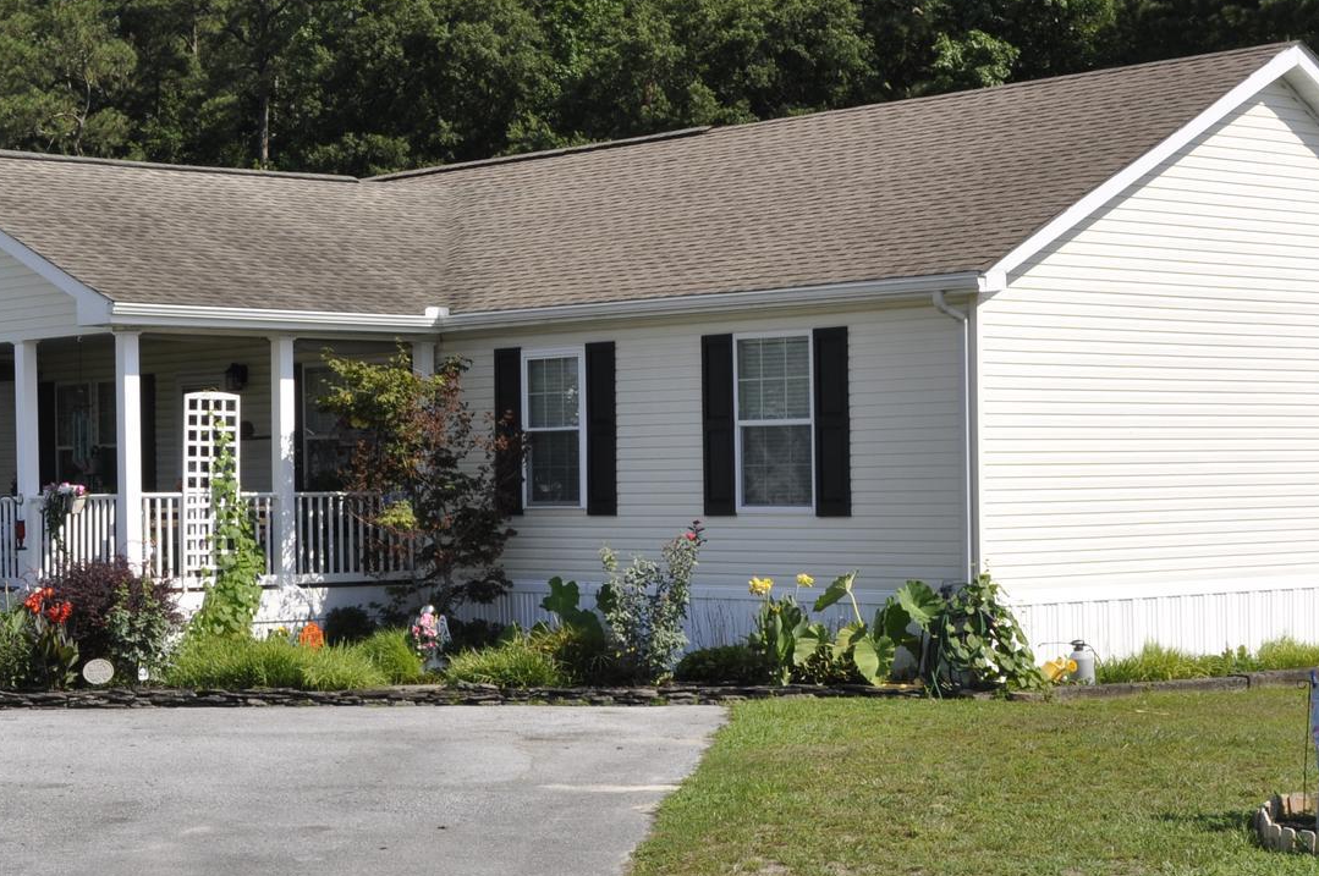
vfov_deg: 18.4
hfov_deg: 27.3
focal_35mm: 74
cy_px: 461
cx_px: 474
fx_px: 2708
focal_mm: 26
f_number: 11
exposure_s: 1/200
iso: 200
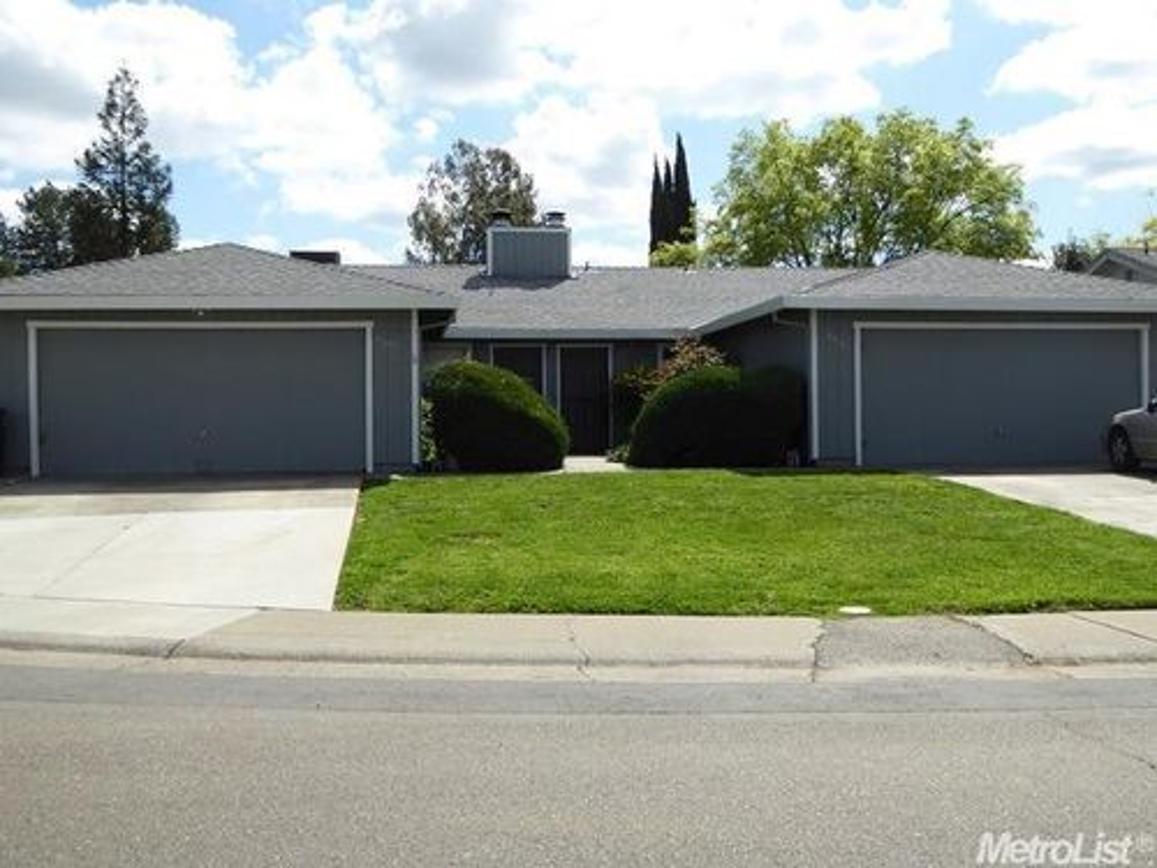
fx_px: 1404
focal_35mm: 42
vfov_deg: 34.3
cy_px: 434
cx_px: 578
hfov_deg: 44.8
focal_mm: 7.2
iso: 100
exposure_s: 1/1000
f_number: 3.8
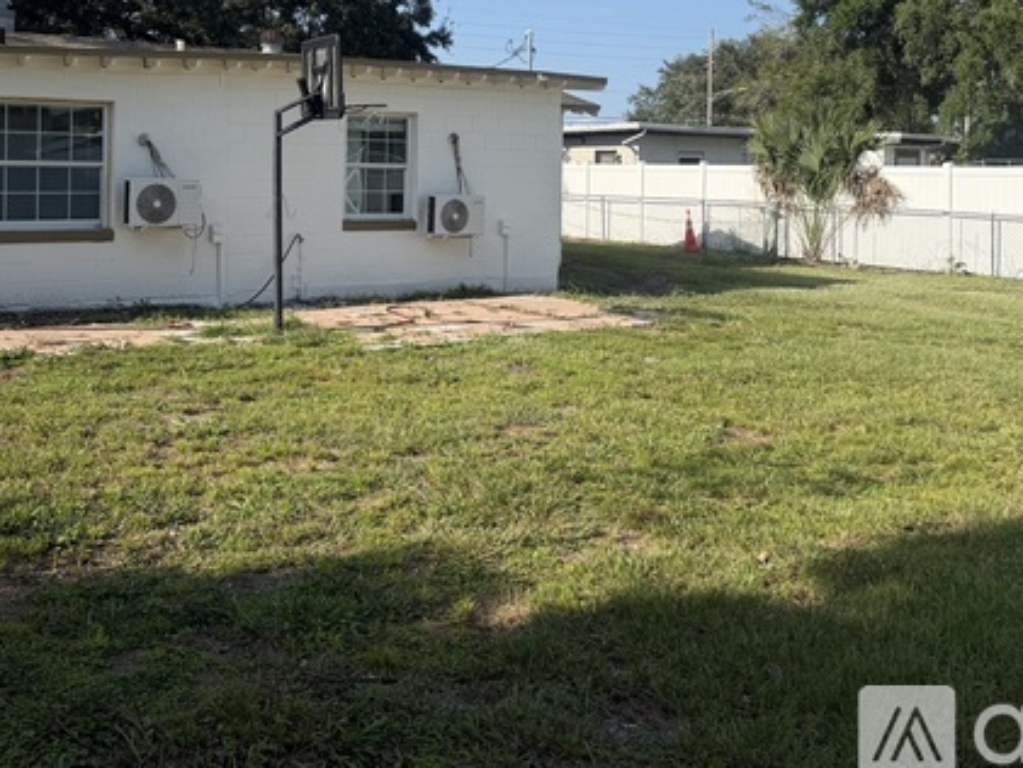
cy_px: 175
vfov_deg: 36.7
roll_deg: +0.2
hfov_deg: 48.8
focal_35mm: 38
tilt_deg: -1.5
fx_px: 1123
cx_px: 441
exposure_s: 1/3953
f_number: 1.78
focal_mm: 6.76
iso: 100
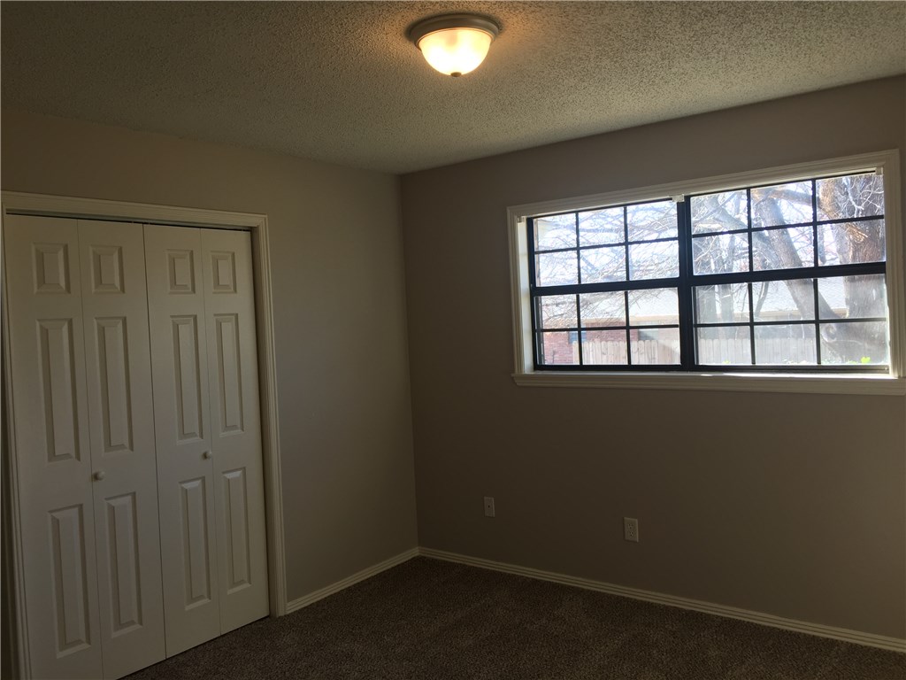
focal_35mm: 29
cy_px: 340
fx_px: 759
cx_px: 453
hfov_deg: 61.7
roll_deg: +1.9
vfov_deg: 48.2
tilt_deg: -0.9
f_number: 2.2
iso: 32
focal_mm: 4.15
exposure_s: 1/40
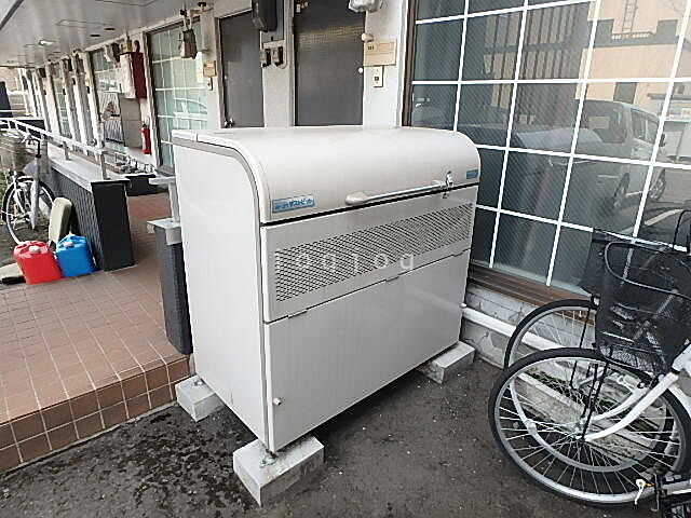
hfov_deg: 79.0
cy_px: 259
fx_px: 419
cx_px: 346
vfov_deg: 63.4
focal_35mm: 21
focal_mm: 3.7
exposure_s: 1/125
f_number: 3.5
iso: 125
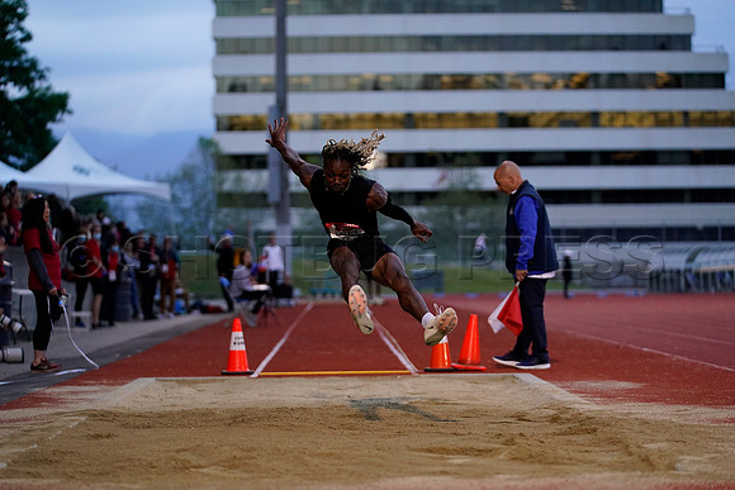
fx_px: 2471
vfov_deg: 11.3
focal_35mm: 121
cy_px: 245
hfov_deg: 16.9
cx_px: 368
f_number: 2.8
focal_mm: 121
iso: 3200
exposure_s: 1/1600
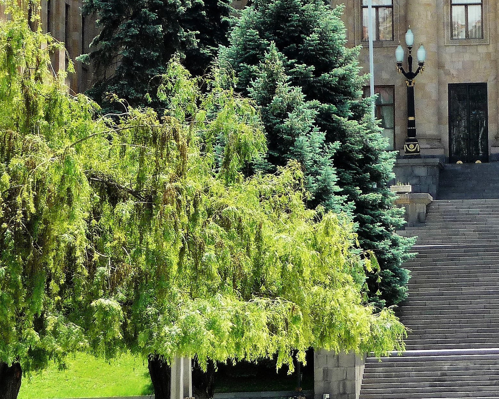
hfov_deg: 11.4
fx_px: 2466
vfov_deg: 9.2
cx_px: 544
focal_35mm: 167
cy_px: 33
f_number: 4.6
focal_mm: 13.1
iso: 100
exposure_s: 1/250
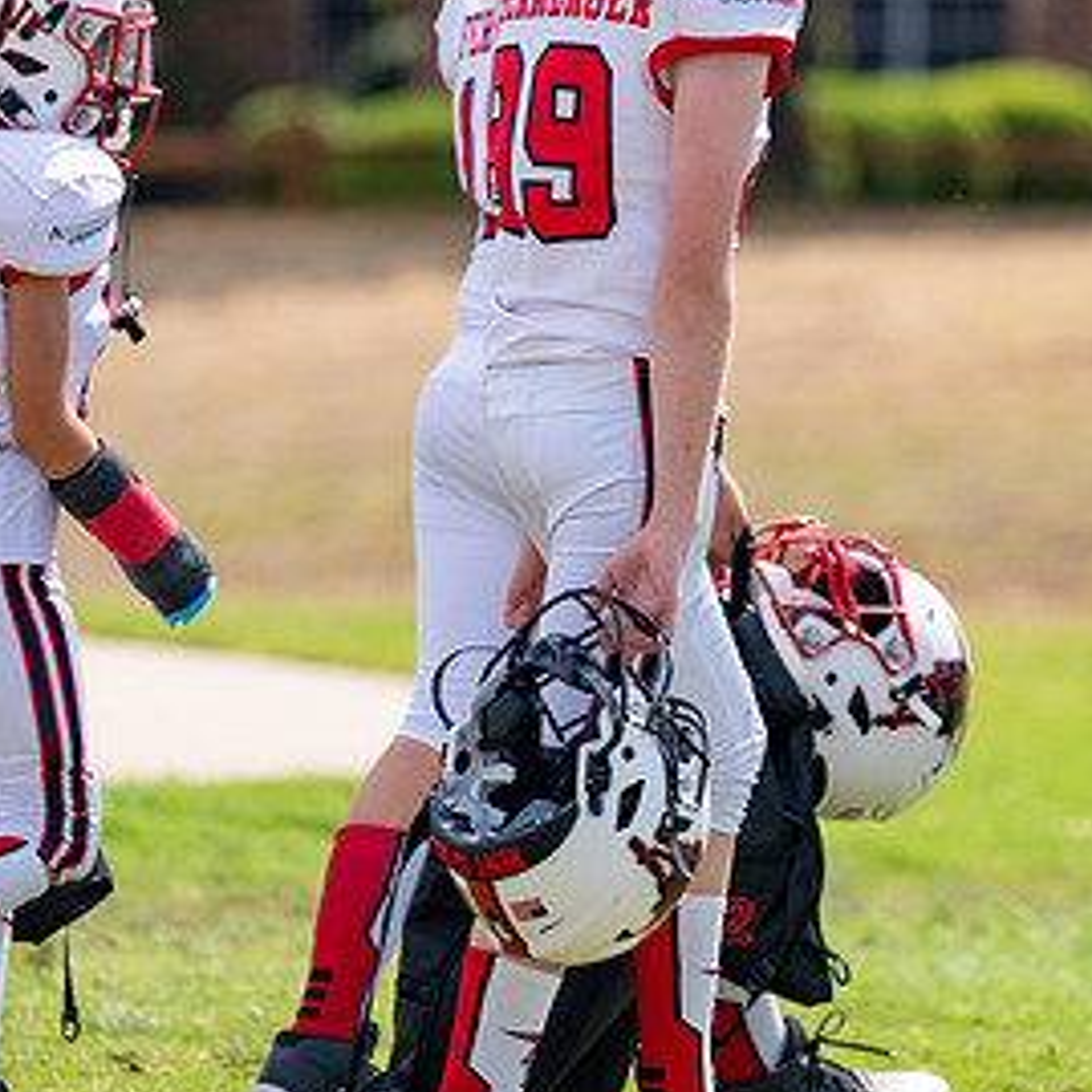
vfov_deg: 4.6
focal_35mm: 384
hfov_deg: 4.6
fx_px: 13705
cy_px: 209
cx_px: 756
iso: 200
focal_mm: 155
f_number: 2.8
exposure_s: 1/2500
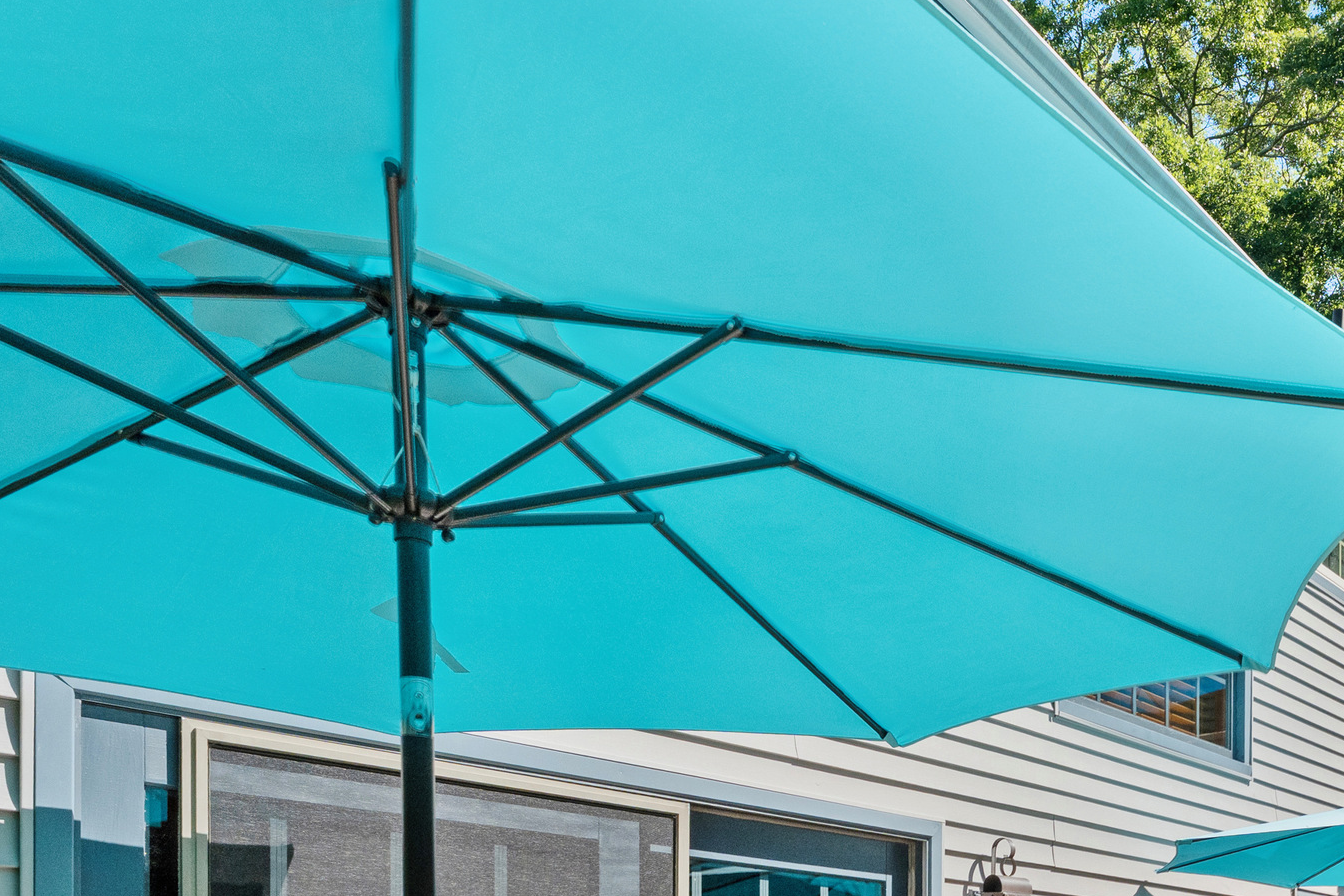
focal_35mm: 32
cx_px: 1223
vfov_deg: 35.1
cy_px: 995
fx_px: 1195
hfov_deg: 51.5
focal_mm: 14
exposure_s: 1/200
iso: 800
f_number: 8
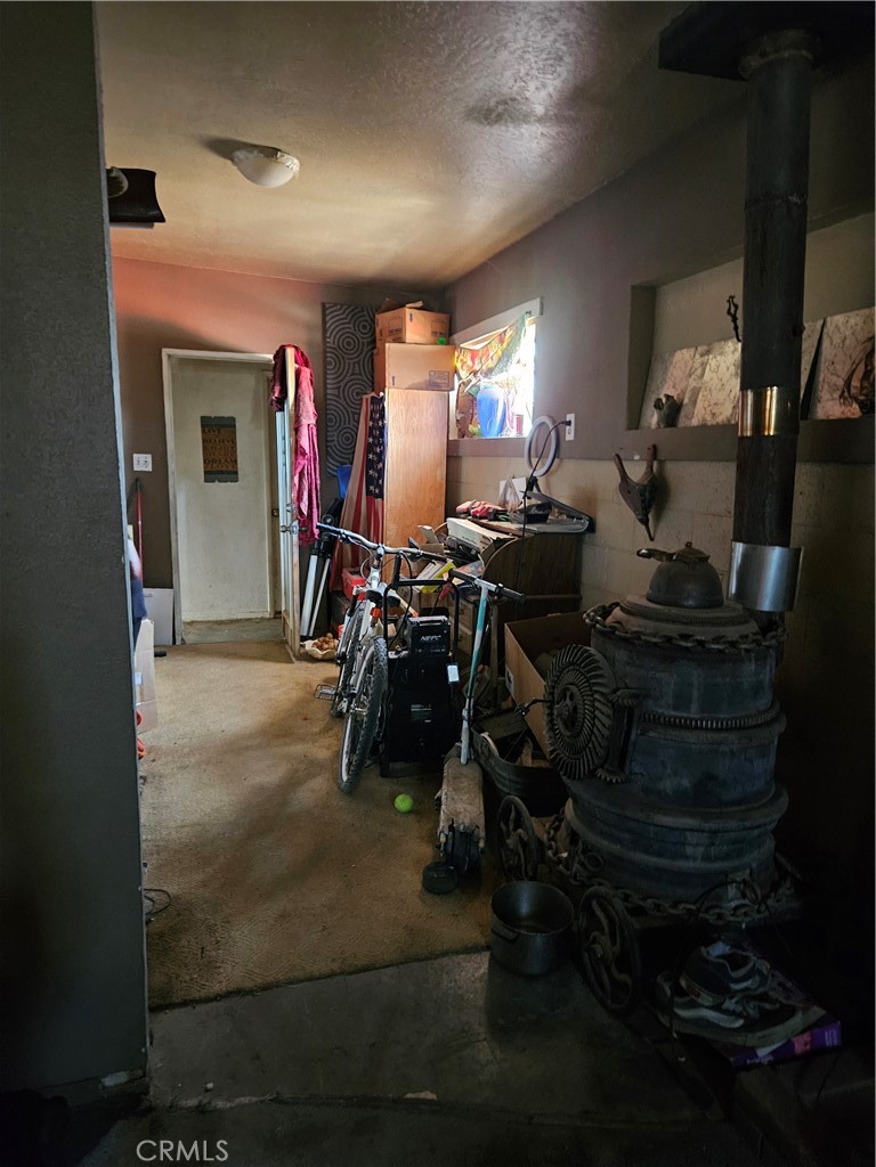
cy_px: 584
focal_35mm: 23
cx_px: 438
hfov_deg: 58.9
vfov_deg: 73.9
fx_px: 776
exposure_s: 1/24
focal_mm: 5.4
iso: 1000
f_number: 1.8
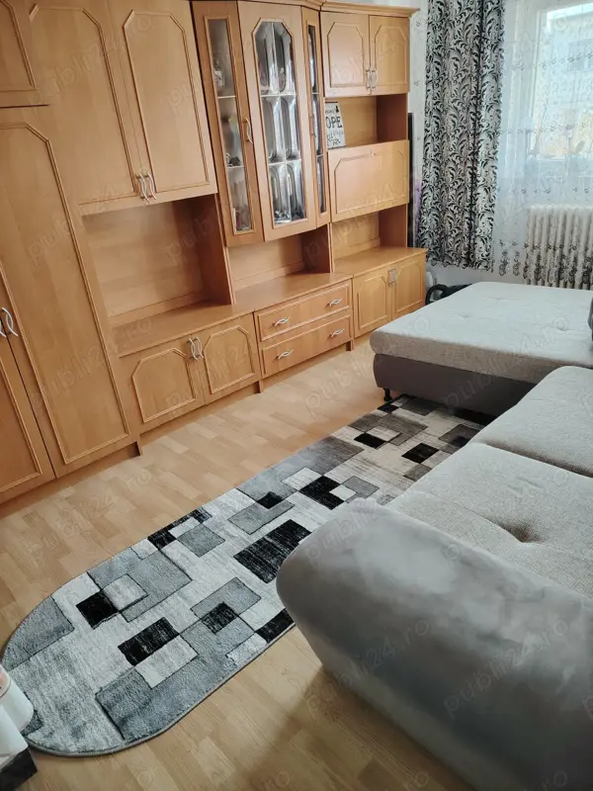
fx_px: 548
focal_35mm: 24
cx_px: 296
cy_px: 396
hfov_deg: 56.8
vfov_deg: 71.6
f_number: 1.75
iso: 406
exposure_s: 1/33.3
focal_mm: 5.25
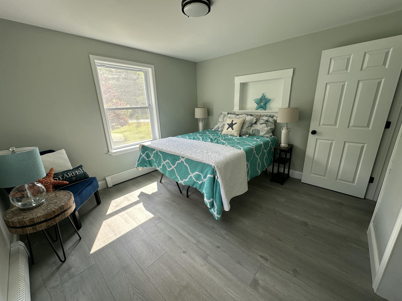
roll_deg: +1.3
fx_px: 163
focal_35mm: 14
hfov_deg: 102.1
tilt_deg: -16.3
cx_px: 201
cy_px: 150
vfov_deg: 85.7
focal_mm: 2.22
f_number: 2.2
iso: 40
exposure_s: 1/100
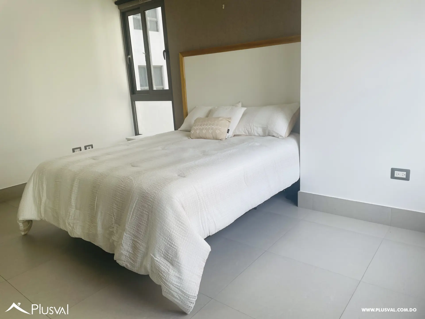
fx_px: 319
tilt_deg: -12.5
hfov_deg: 67.3
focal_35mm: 26
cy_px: 160
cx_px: 212
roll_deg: +3.8
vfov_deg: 53.1
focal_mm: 4.2
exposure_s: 1/126
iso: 32
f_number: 1.6
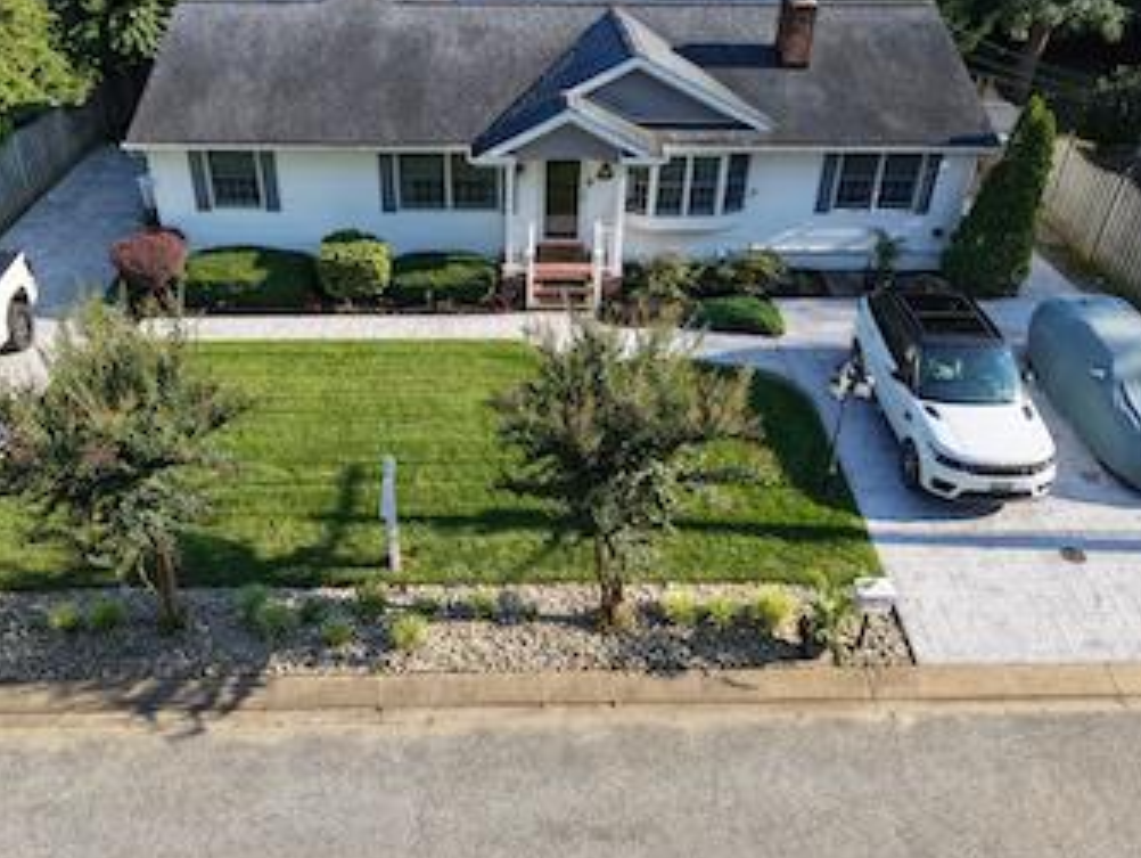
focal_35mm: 31
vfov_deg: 45.5
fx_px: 1023
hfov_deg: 58.2
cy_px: 414
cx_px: 512
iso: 240
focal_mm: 8.67
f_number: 1.8
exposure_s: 1/2000
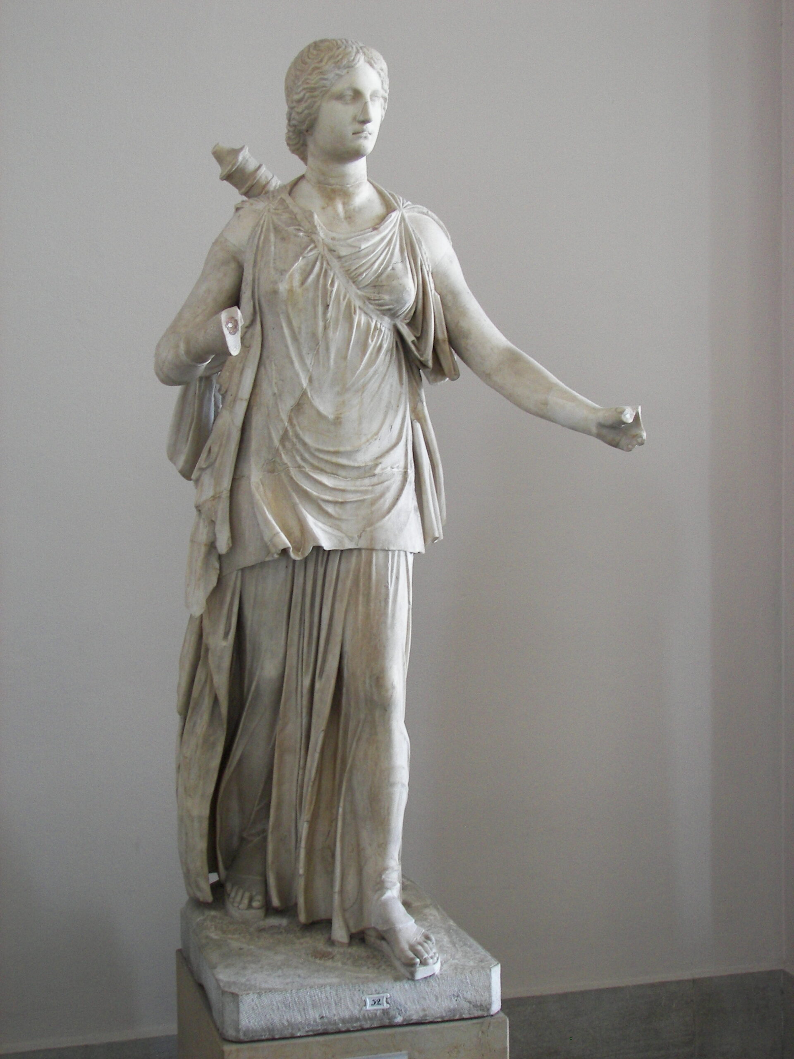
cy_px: 530
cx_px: 397
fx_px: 1651
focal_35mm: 54
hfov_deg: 27.0
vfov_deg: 35.5
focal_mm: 8.9
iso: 125
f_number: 2.8
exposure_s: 1/30
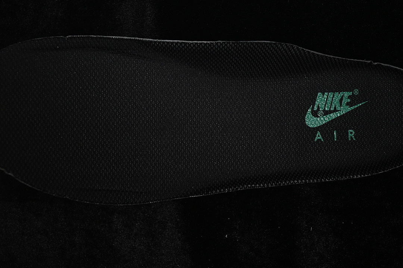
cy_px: 134
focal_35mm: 75
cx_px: 202
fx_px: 840
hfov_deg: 27.0
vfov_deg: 18.2
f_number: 6.3
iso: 160
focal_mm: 50
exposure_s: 1/60
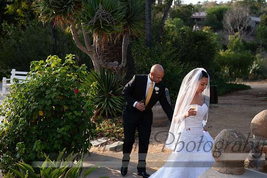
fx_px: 371
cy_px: 89
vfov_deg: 27.0
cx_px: 134
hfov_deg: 39.6
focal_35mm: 50
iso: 200
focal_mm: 50
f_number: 3.5
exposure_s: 1/640
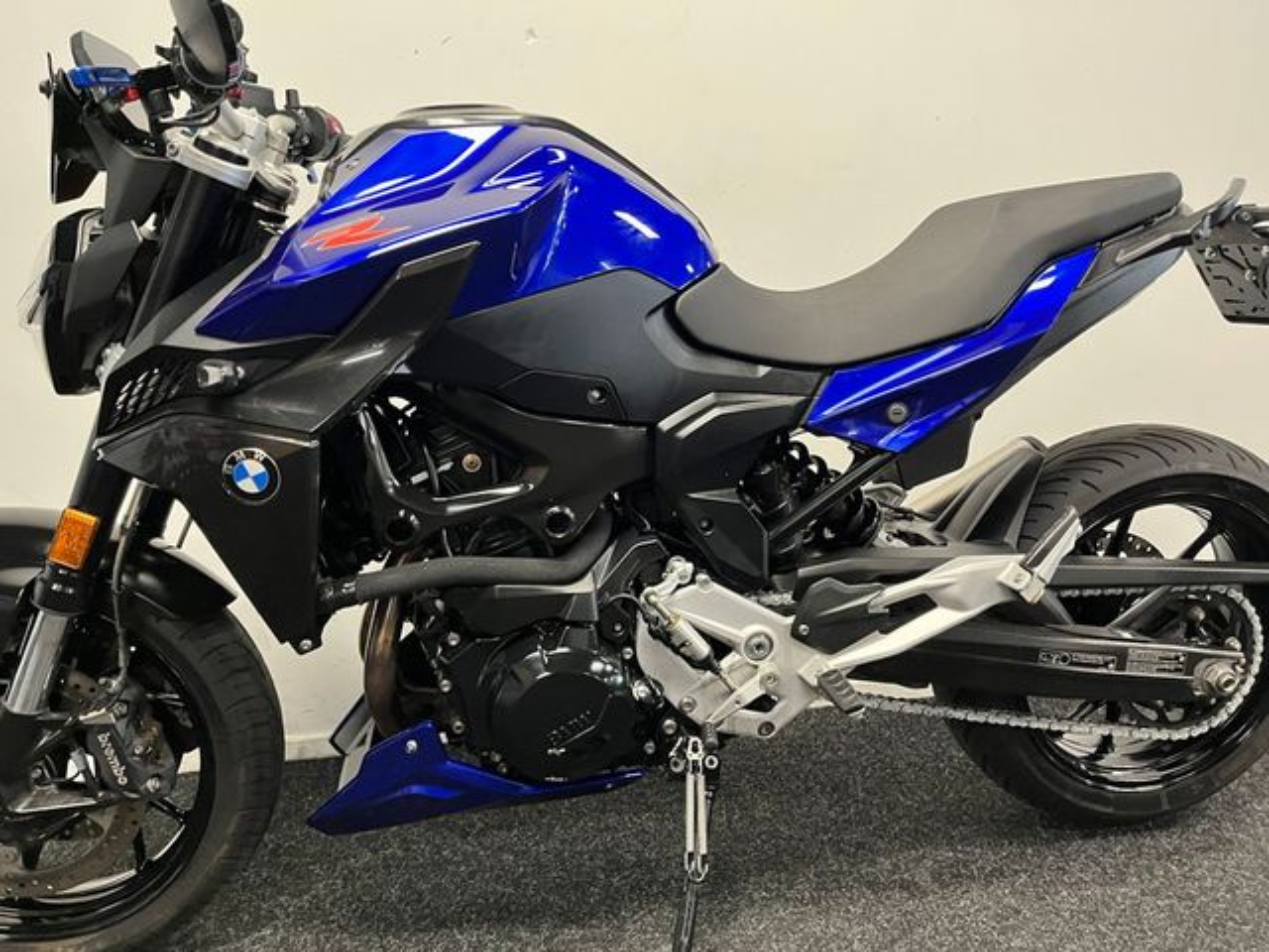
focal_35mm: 26
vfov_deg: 53.1
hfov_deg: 67.3
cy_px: 476
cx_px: 634
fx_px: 953
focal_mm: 5.1
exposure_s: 1/50
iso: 320
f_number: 1.6
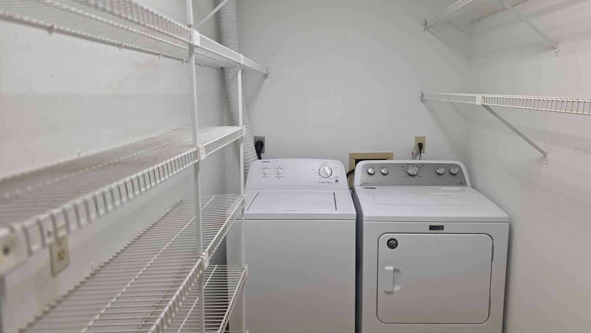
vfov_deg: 44.3
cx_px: 305
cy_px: 152
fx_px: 407
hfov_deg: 71.9
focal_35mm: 26
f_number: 1.7
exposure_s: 1/120
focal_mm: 6.3
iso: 64
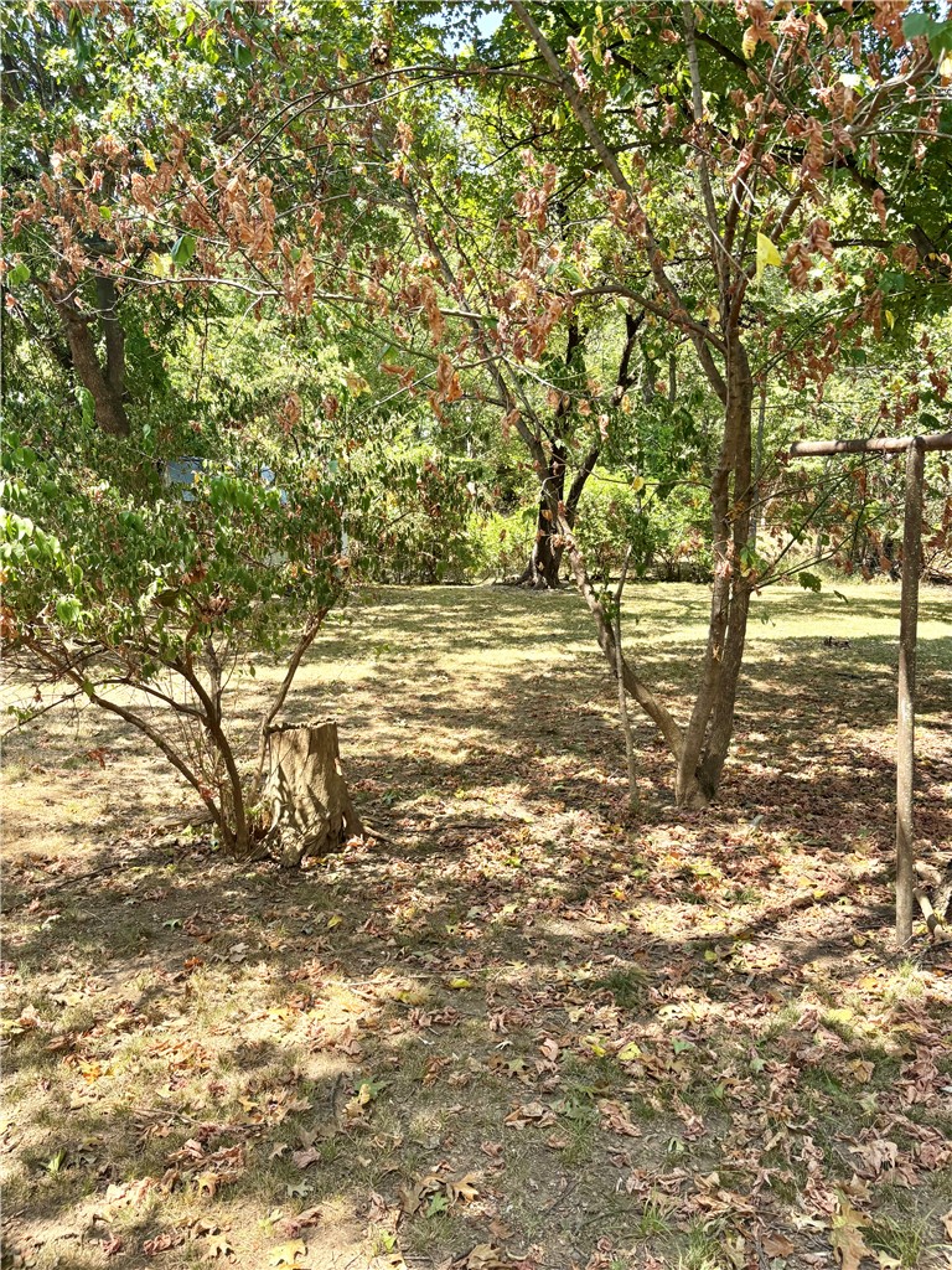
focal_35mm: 26
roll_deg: -4.5
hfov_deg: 53.1
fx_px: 953
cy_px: 635
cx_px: 476
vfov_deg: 67.3
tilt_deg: -7.9
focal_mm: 5.96
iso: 64
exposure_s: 1/612
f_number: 1.6
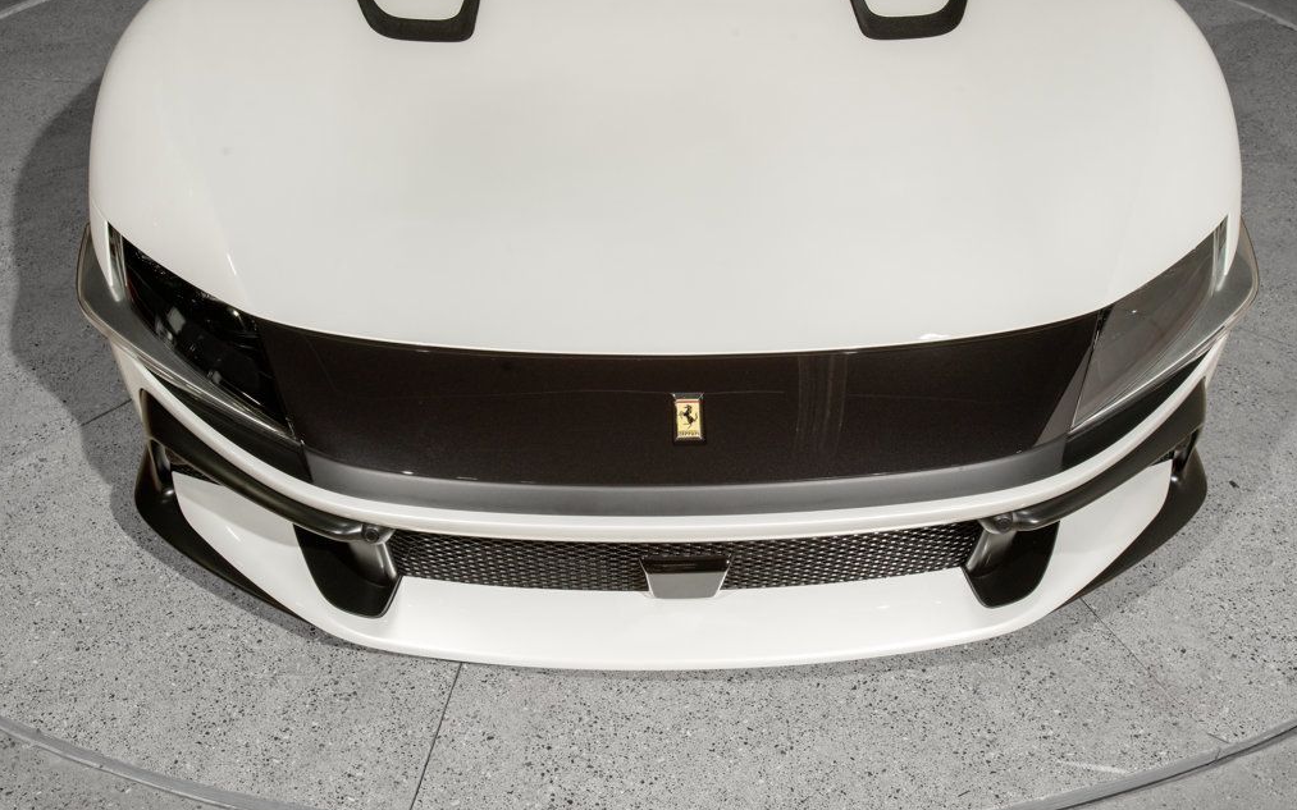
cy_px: 378
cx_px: 644
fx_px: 1202
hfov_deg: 56.7
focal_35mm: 34
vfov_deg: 37.3
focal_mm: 33
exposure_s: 1/160
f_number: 11
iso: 640
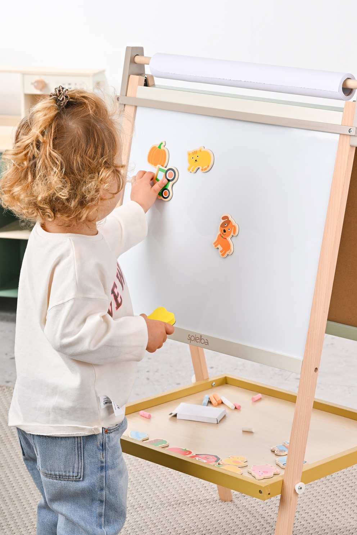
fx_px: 1547
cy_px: 319
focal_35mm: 104
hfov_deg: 13.1
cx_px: 242
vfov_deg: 19.6
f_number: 8
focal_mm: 75
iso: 100
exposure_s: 1/125
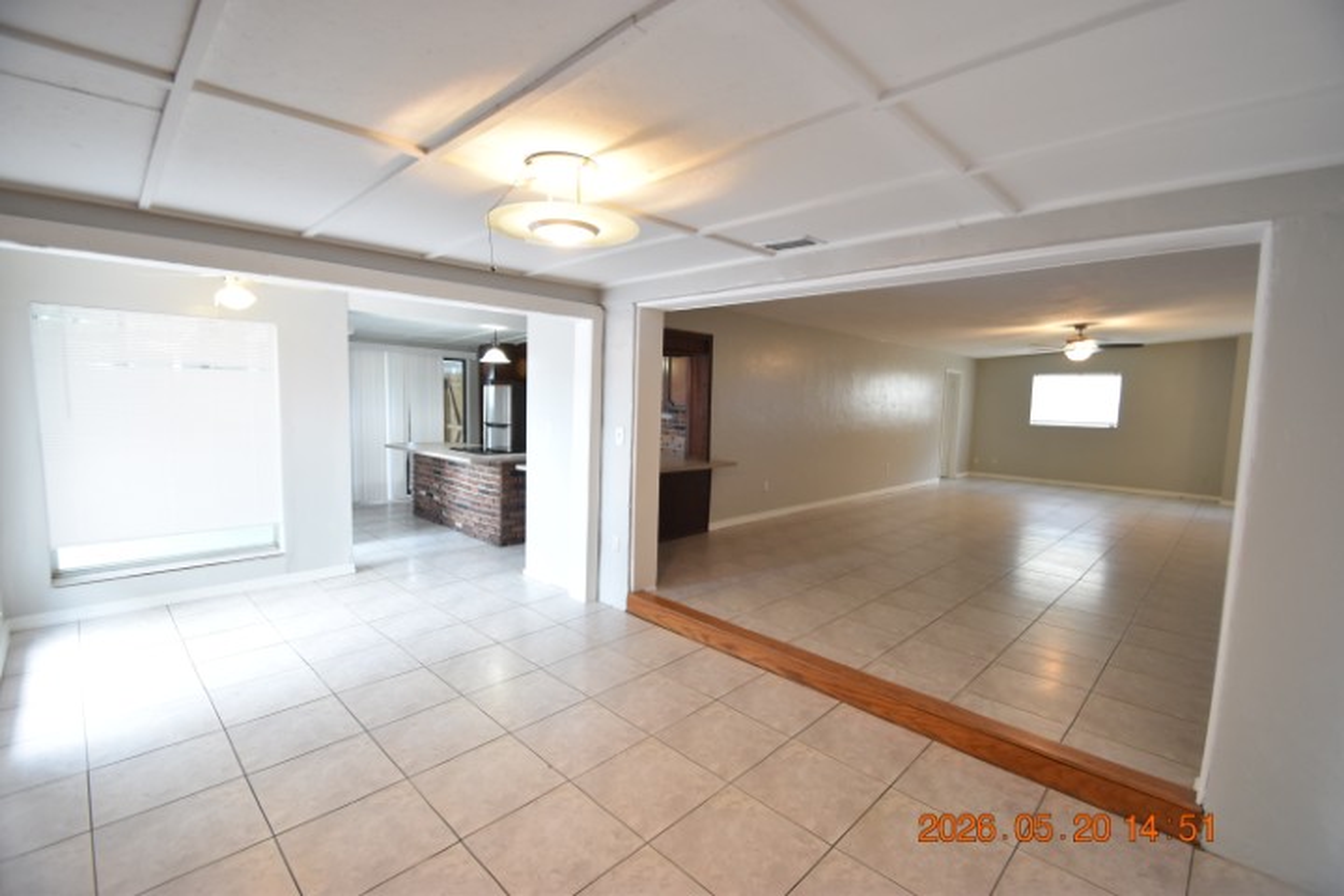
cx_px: 672
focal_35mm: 15
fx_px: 560
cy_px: 448
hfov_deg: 100.4
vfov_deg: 77.3
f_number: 3.5
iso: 800
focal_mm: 10
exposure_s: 1/45
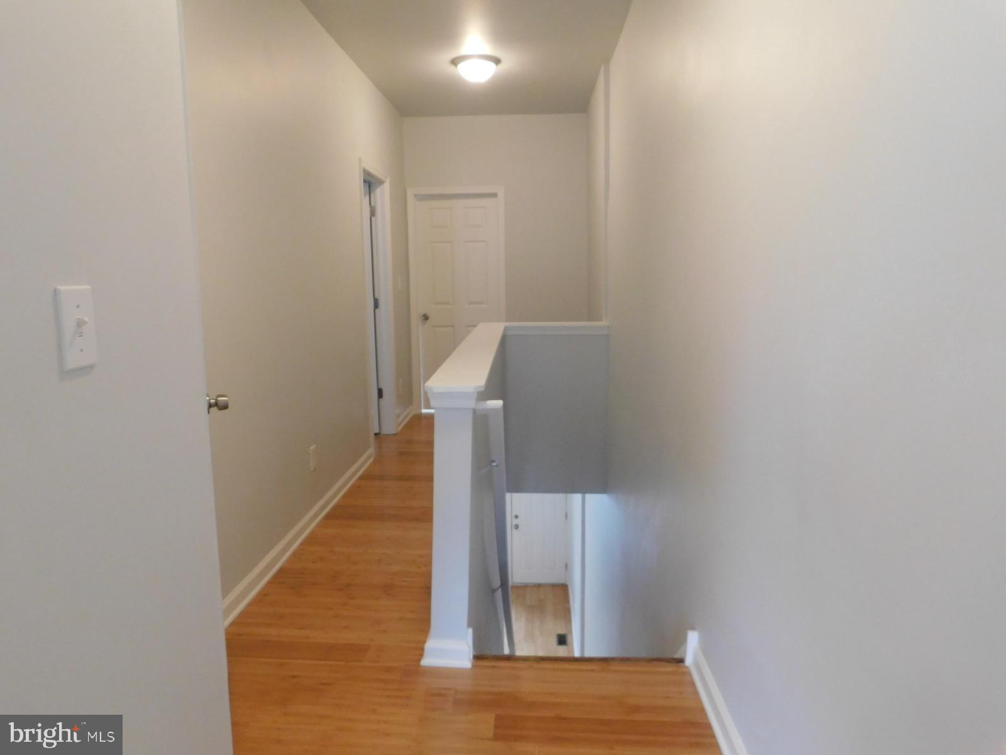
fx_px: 697
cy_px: 378
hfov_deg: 71.6
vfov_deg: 56.8
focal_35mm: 24
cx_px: 503
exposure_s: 1/30
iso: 320
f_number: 3
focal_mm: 4.1
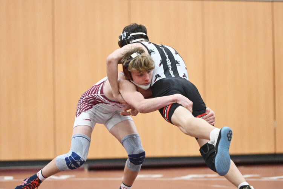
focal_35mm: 155
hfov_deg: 13.3
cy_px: 94
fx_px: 1218
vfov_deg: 8.8
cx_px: 142
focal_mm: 155
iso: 10000
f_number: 3.5
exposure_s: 1/1250
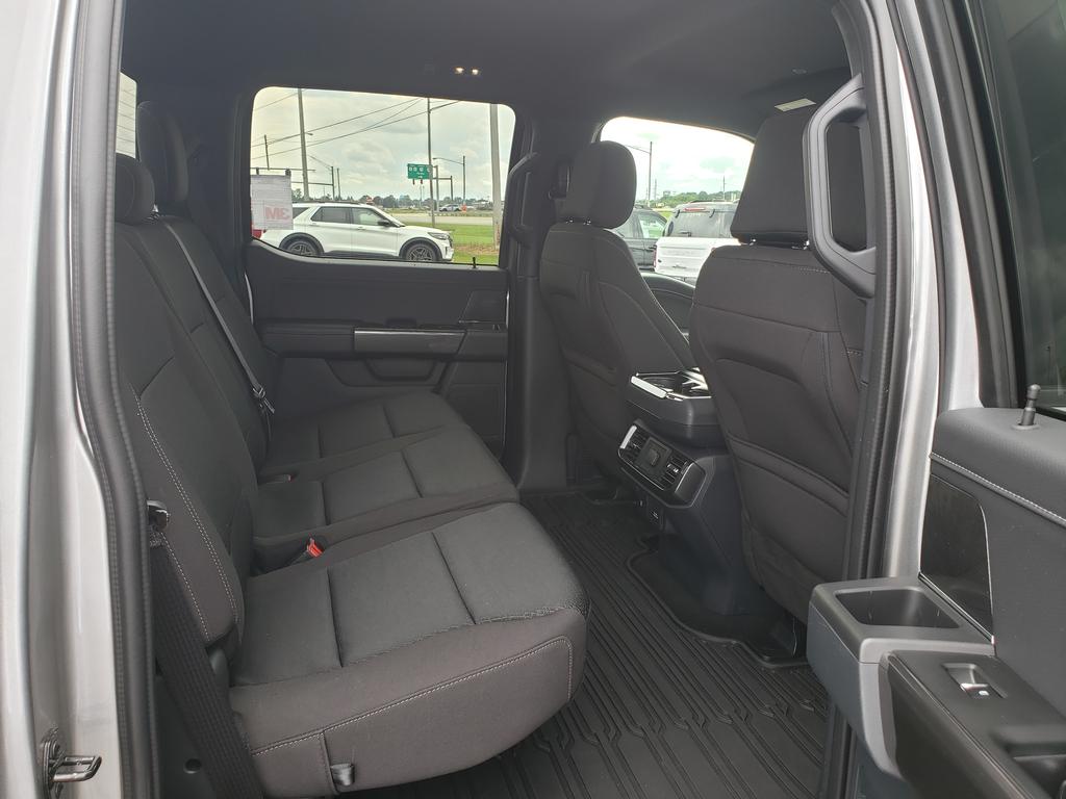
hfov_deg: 67.3
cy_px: 400
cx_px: 533
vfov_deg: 53.1
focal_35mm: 26
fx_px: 801
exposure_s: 1/95
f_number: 2.4
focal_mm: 4.3
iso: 50
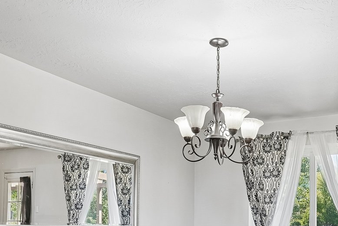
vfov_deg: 29.9
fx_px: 394
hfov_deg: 45.6
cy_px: 221
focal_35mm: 42
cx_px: 229
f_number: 8
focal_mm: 16
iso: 400
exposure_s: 1/25
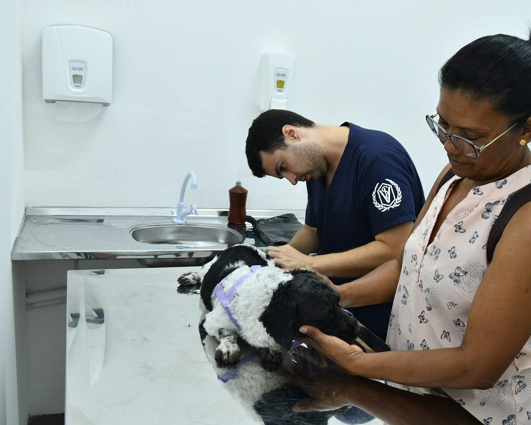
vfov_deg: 39.2
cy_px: 213
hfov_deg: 47.9
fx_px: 597
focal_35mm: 38
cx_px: 281
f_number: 4.5
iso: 800
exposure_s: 1/60
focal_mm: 22
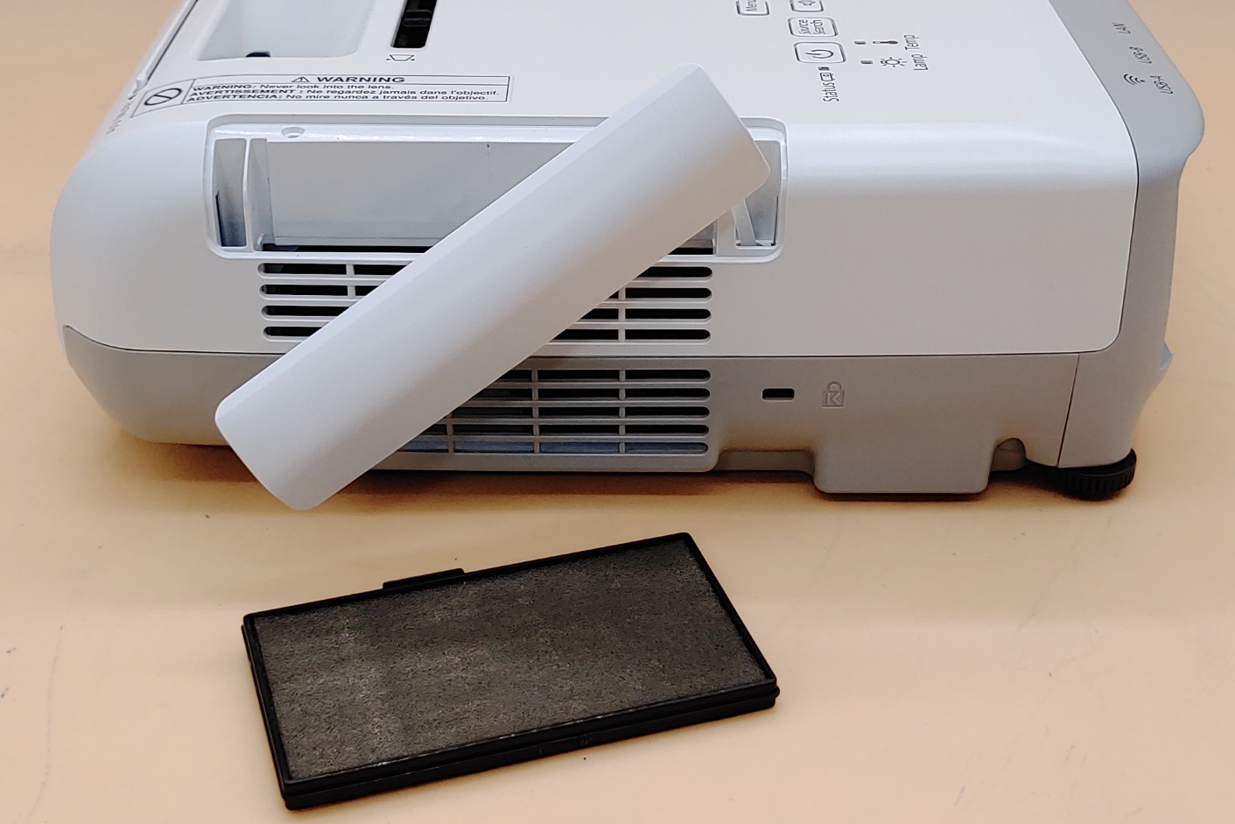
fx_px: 1784
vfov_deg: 26.0
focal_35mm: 52
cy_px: 387
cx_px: 621
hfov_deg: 38.2
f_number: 1.8
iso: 50
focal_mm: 4.36
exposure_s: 1/163
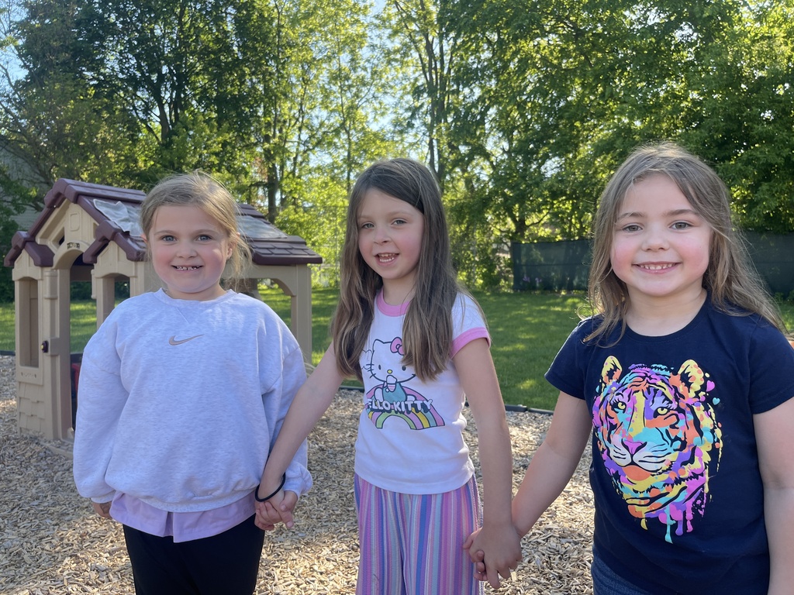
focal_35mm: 25
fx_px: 573
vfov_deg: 54.9
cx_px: 397
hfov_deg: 69.4
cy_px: 298
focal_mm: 5.1
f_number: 1.6
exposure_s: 1/441
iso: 32
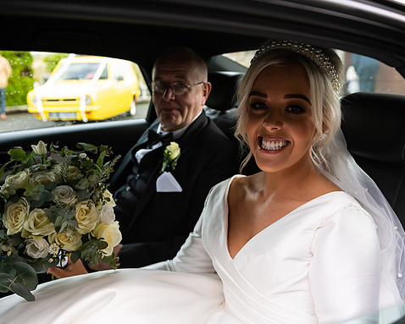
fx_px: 396
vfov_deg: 44.6
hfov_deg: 54.1
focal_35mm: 33
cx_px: 219
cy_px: 163
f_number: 3.5
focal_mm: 29
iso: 800
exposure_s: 1/500
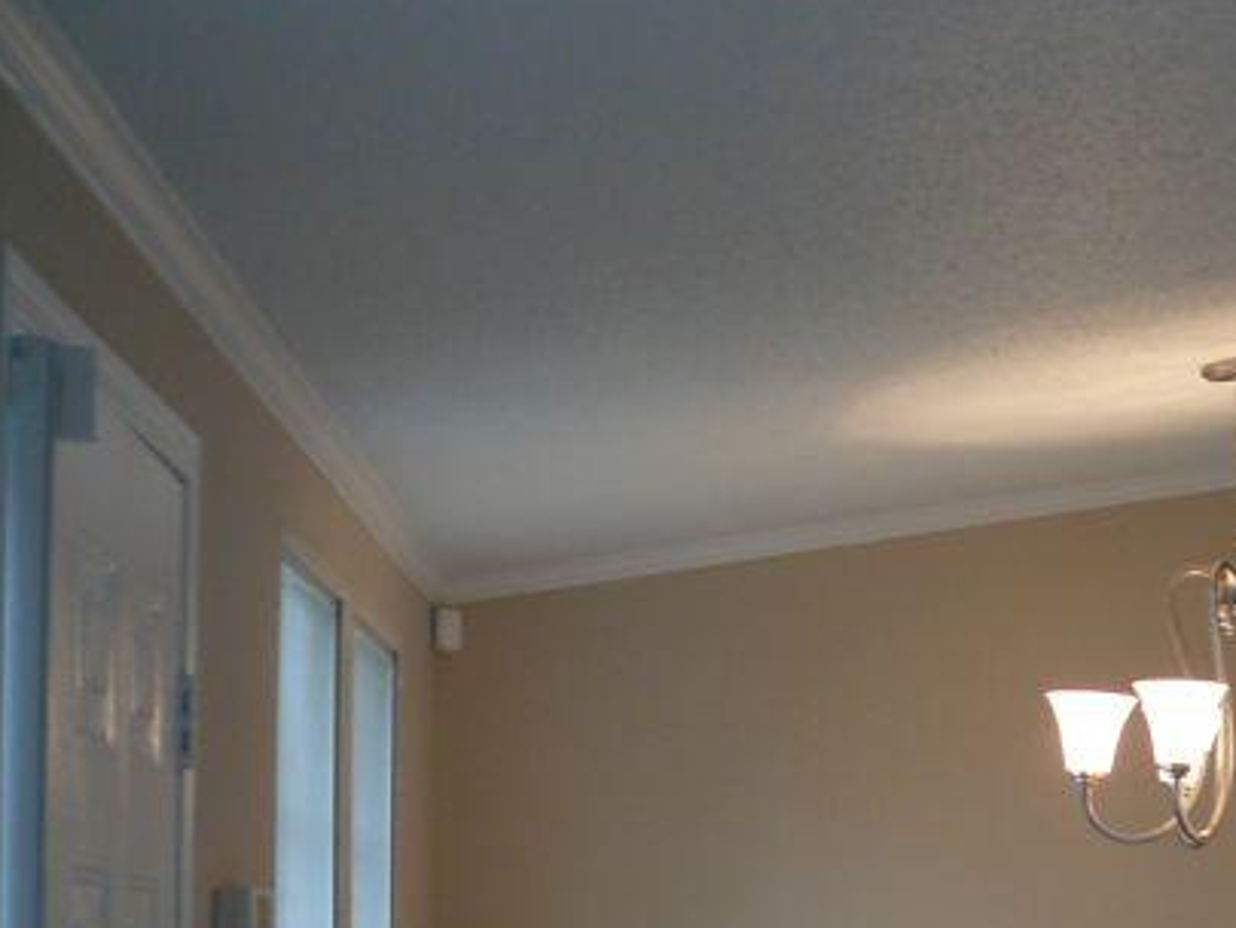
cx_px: 1550
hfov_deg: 20.0
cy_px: 1017
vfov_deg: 15.8
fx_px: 3250
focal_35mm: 91
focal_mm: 7.6
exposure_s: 1/30
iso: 125
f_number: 2.8
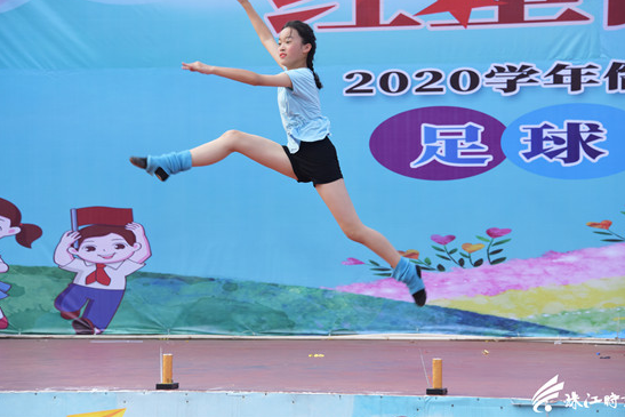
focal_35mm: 159
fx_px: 2761
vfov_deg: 8.6
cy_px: 194
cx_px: 312
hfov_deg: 12.9
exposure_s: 1/400
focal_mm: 145
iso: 250
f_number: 6.3
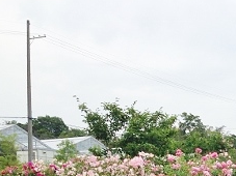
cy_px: 243
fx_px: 634
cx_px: 322
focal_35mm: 93
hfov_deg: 19.2
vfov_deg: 15.0
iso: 50
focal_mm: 4.12
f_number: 2.4
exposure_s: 1/1427
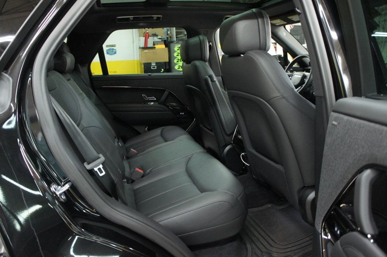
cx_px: 194
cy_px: 128
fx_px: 290
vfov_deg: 47.9
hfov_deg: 67.4
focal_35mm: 27
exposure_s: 1/20
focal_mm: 18
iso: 1600
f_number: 3.5
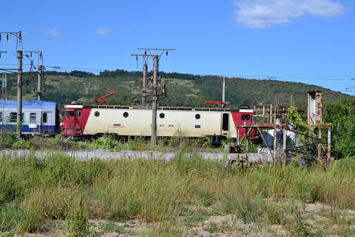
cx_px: 178
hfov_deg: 35.1
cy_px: 118
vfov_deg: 23.8
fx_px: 562
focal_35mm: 57
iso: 100
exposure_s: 1/200
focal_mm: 38
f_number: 8
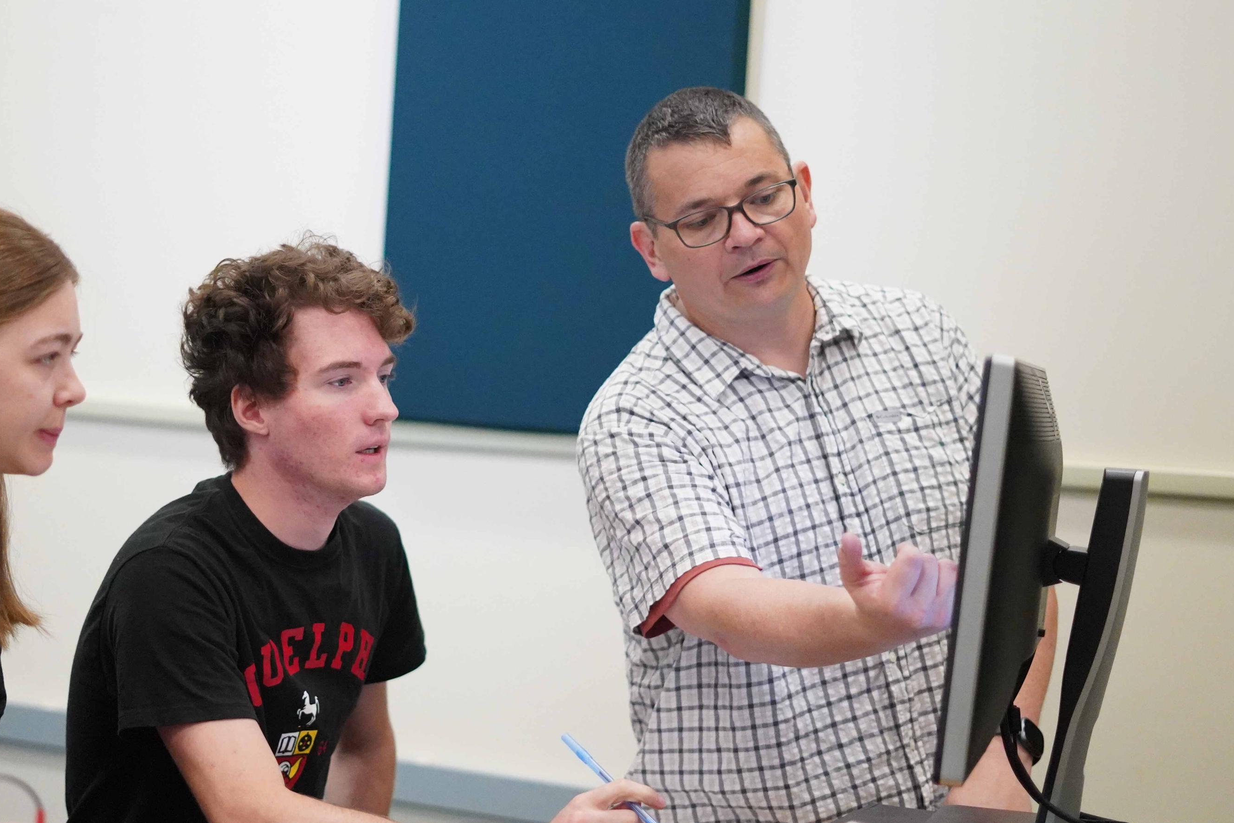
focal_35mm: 72
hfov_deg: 28.0
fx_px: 2468
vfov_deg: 18.9
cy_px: 400
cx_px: 475
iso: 10000
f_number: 1.8
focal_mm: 50
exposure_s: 1/500
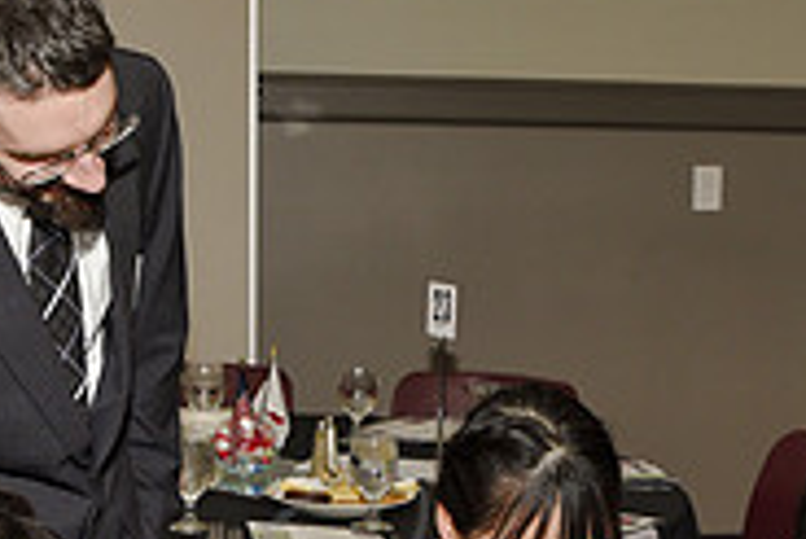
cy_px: 642
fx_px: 2263
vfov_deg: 13.2
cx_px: 464
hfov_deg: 20.2
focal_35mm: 101
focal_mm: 32
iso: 200
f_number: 5
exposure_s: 1/60
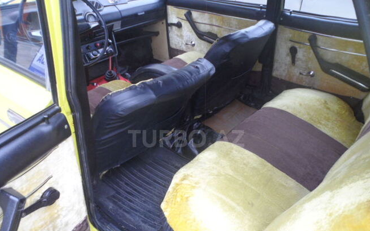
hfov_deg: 66.5
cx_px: 186
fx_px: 282
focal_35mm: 28
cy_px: 139
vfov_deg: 44.3
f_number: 3.3
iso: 160
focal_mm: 4.9
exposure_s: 1/30
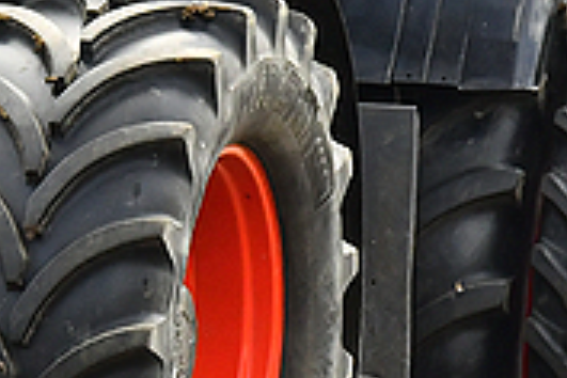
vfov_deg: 1.0
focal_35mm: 1320
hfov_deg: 1.6
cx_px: -74
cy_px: 21
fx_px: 20792
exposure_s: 1/640
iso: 500
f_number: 9
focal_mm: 195
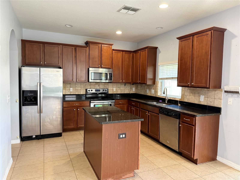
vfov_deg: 56.8
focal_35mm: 24
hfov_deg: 71.6
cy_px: 90
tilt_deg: -3.0
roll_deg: -0.6
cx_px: 120
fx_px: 166
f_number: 1.78
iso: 640
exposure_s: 1/60
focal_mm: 6.76
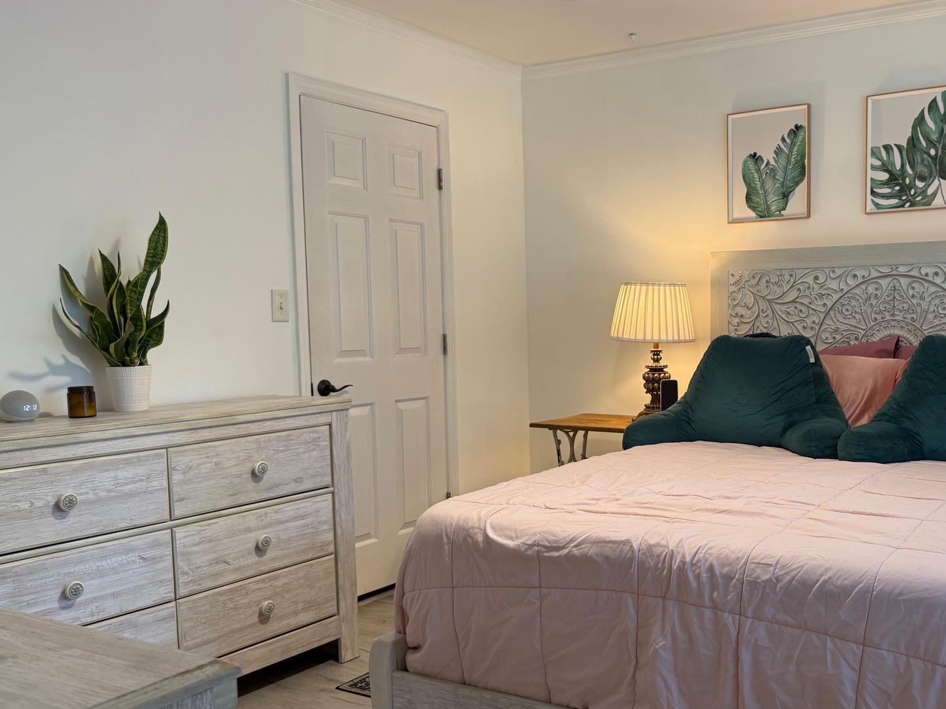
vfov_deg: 41.7
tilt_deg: -4.4
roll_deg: +0.3
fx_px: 929
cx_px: 639
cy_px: 396
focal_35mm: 34
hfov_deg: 52.8
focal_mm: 6.76
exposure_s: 1/60
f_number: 1.78
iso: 125
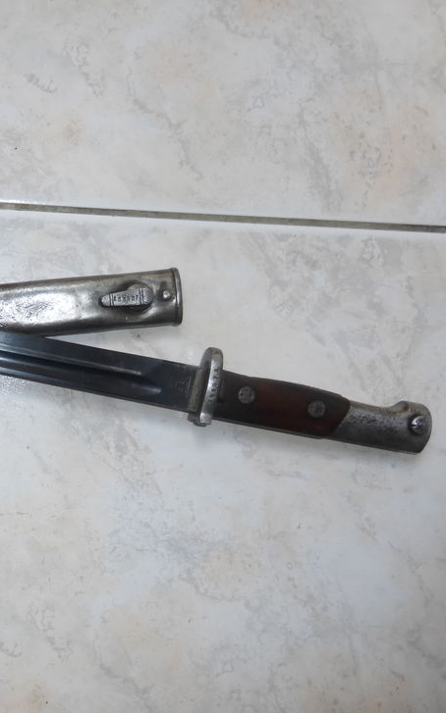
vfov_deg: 55.3
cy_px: 347
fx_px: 681
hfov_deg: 32.0
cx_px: -44
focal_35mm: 35
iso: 100
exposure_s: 1/100
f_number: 3.3
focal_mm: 4.3
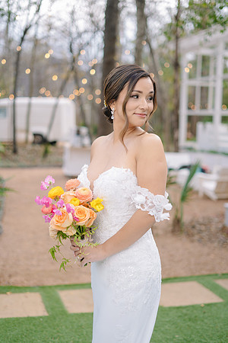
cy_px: 172
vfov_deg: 39.6
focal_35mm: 50
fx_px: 475
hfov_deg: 27.0
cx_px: 114
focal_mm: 50
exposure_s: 1/200
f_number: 2
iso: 50
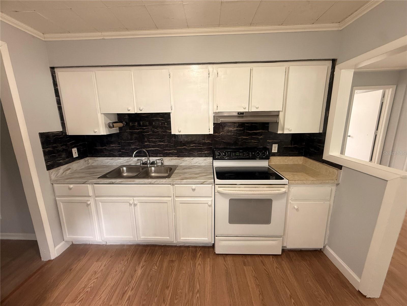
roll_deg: +0.7
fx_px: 165
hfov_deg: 102.1
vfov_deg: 85.7
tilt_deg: -10.7
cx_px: 204
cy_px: 153
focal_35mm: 14
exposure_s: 1/60
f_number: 2.2
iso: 320
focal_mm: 2.22
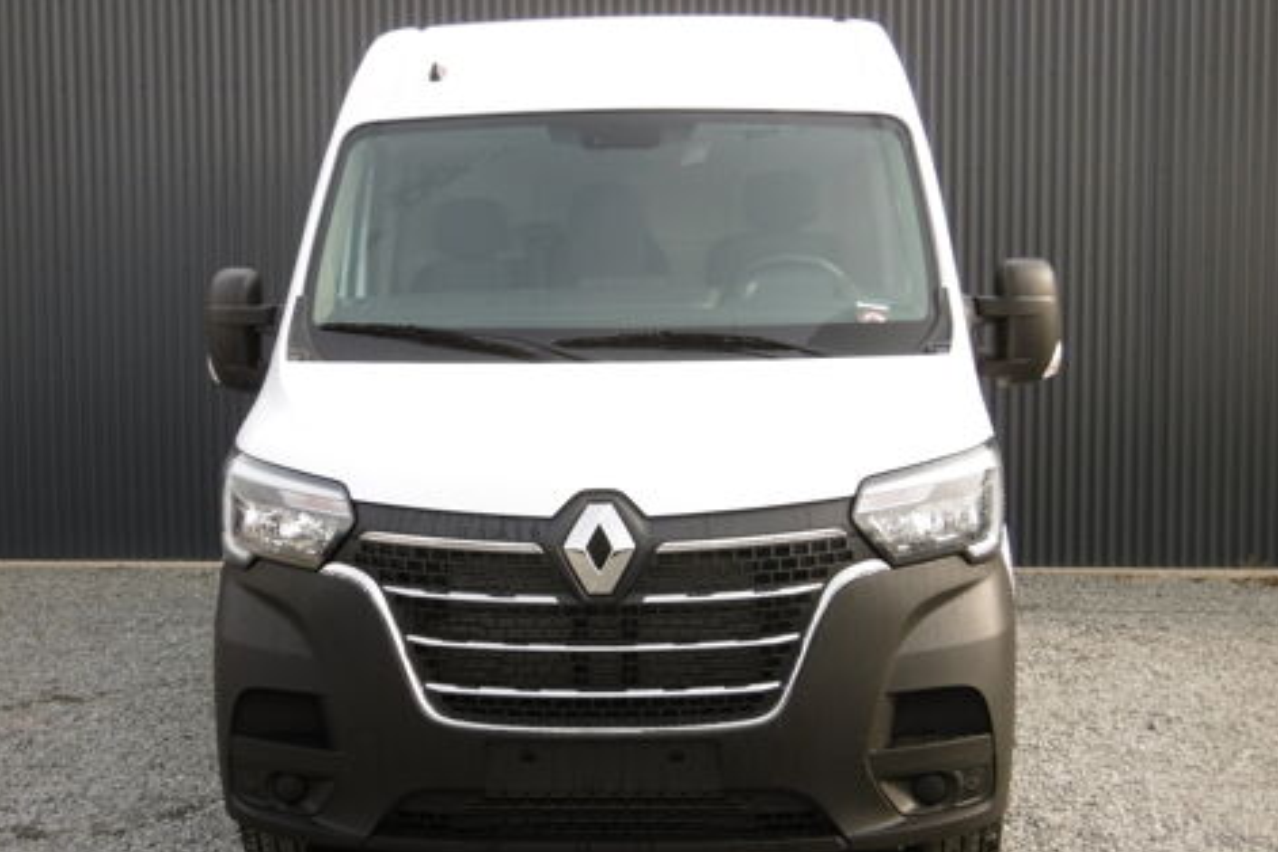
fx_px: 1917
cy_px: 456
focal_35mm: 54
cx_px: 638
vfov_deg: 25.1
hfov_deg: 36.9
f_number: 4
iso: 100
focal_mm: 9.2
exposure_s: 1/200
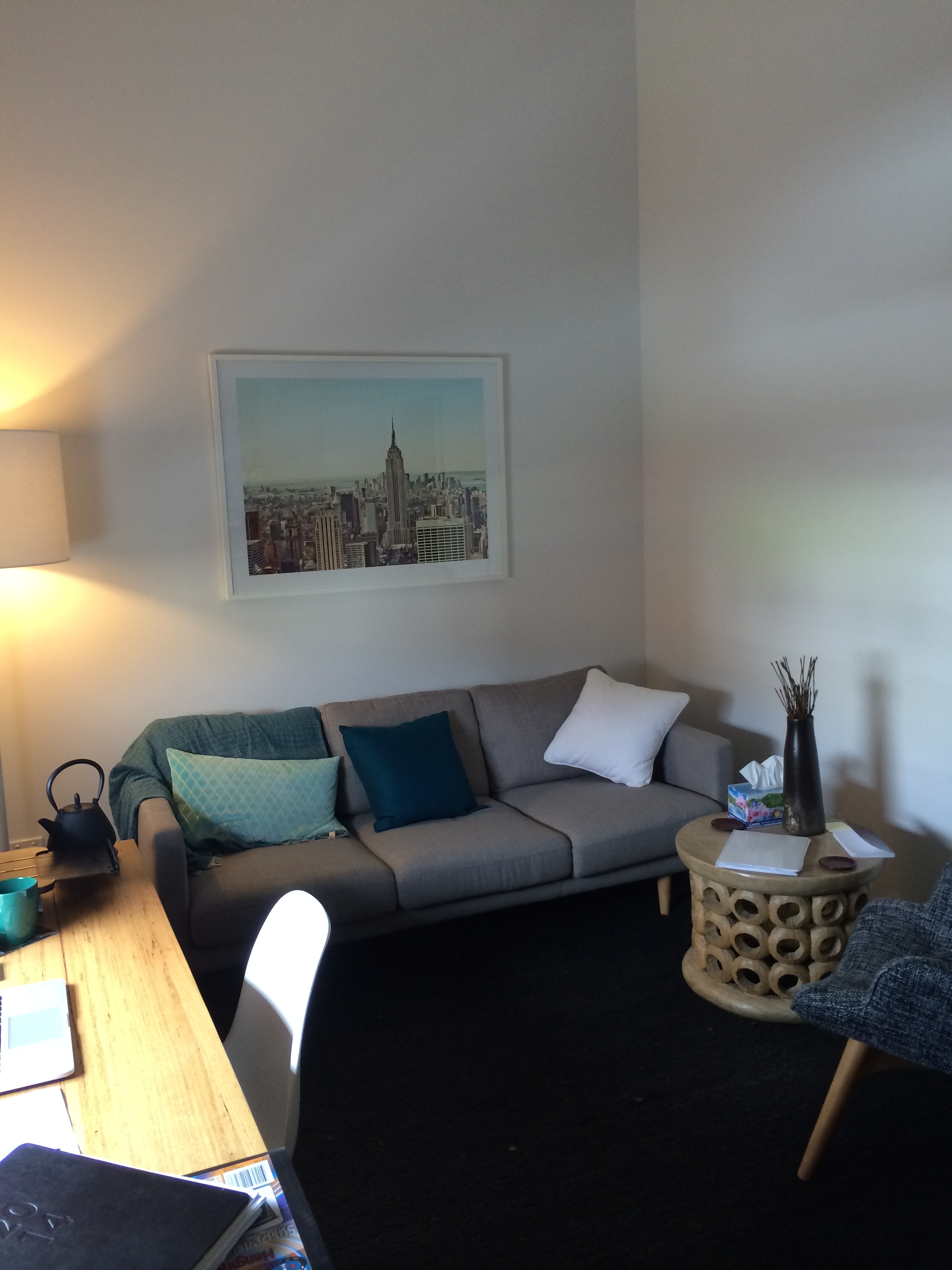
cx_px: 476
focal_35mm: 30
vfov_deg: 60.0
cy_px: 635
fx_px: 1100
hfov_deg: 46.8
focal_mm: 4.12
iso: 100
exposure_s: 1/30
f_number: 2.2
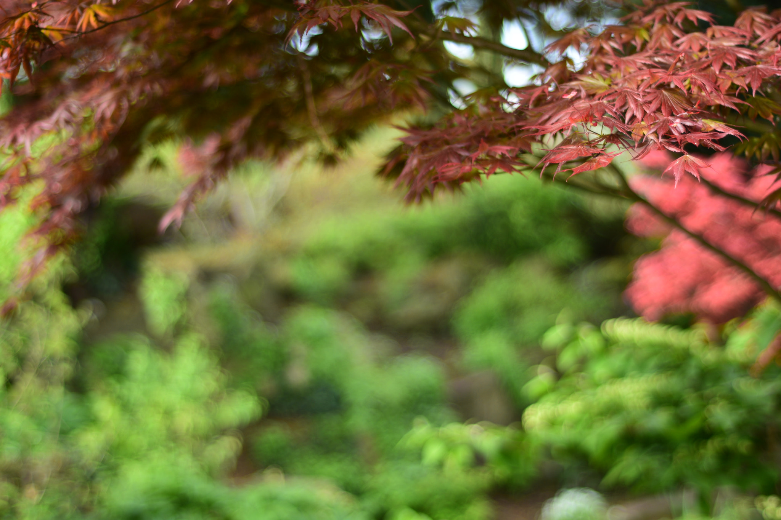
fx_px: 1627
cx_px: 390
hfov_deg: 27.0
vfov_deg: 18.2
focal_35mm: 75
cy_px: 260
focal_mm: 50
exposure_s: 1/400
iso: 100
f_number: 1.8
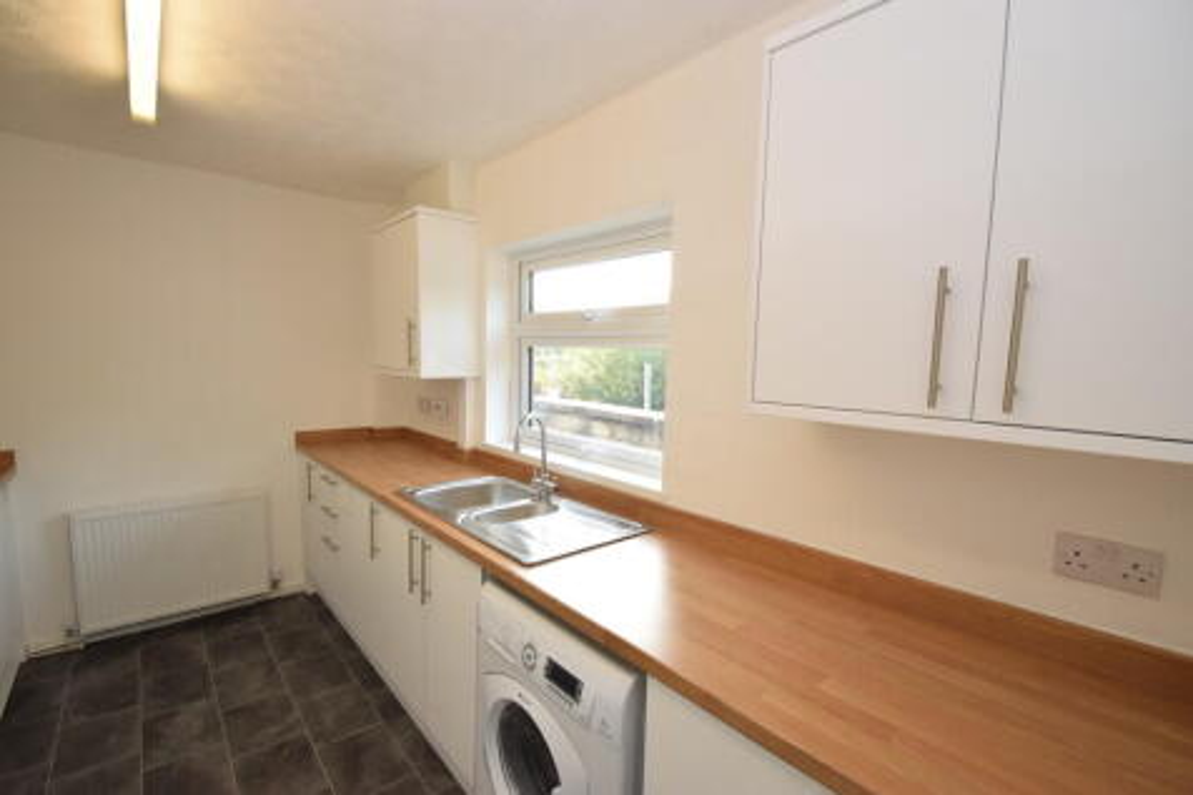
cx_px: 596
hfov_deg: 100.4
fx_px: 497
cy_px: 398
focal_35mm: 15
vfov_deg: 77.3
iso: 800
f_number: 5.6
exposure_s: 1/125
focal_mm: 10
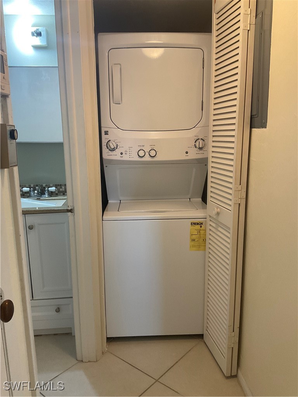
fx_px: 333
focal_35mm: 29
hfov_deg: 48.2
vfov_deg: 61.7
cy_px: 198
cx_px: 149
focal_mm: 3
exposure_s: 1/60
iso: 125
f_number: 1.8
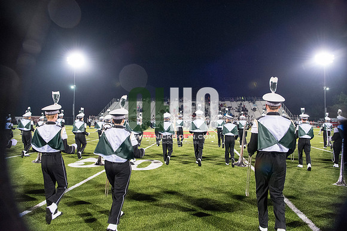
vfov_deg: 53.2
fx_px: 231
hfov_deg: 73.7
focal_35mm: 24
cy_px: 116
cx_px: 174
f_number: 5.6
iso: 5000
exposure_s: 1/200
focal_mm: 24
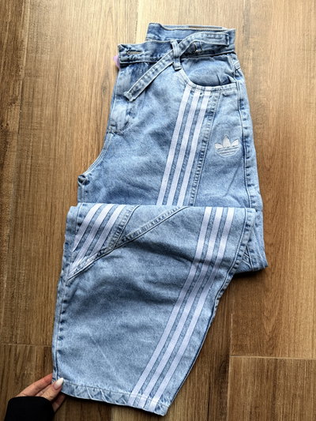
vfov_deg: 71.6
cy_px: 210
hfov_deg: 56.8
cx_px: 158
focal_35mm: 24
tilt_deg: -85.6
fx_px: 292
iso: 100
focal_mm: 6.76
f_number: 1.78
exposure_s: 1/121
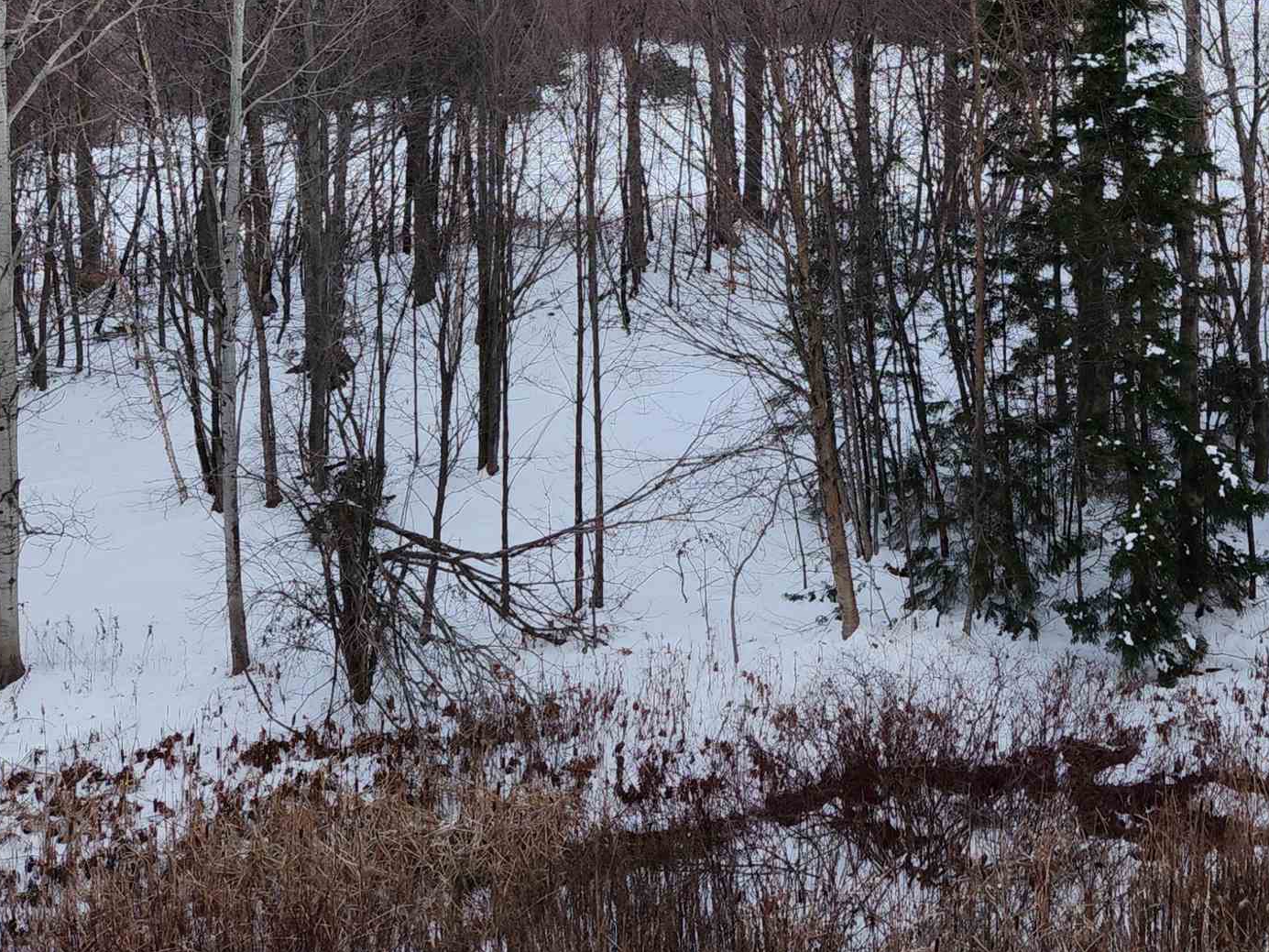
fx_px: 1870
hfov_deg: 35.8
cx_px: 1072
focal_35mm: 51
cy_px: 9
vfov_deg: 27.0
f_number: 1.8
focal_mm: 5.4
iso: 125
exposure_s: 1/120
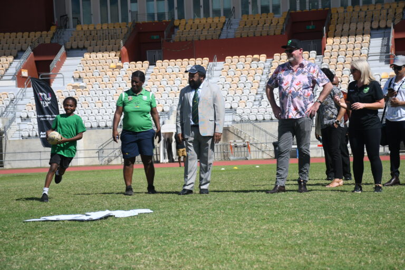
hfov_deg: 20.6
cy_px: 135
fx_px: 1114
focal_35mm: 99
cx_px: 202
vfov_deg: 13.8
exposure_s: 1/1250
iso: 200
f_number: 5.6
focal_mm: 66
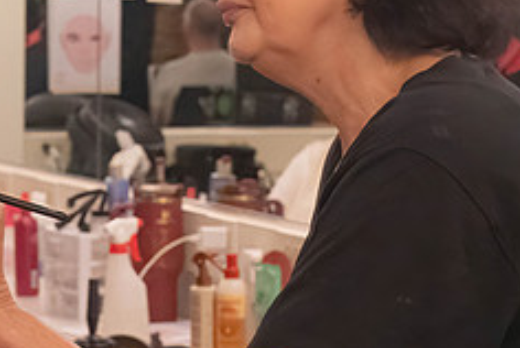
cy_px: 206
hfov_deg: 11.9
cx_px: 64
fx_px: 2487
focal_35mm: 172
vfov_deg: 8.0
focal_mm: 70
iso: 16000
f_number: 11
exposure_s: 1/500
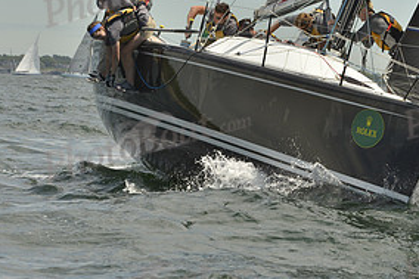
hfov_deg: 9.0
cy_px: 45
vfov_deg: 6.0
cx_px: 329
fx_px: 2664
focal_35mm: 229
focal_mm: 112
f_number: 8
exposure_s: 1/1600
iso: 280
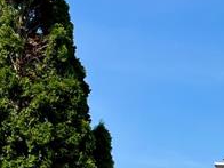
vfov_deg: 10.8
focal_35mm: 136
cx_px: 394
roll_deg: -2.7
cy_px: 186
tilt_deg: +5.7
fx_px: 880
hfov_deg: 13.2
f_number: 1.6
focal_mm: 5.1
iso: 50
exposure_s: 1/3521
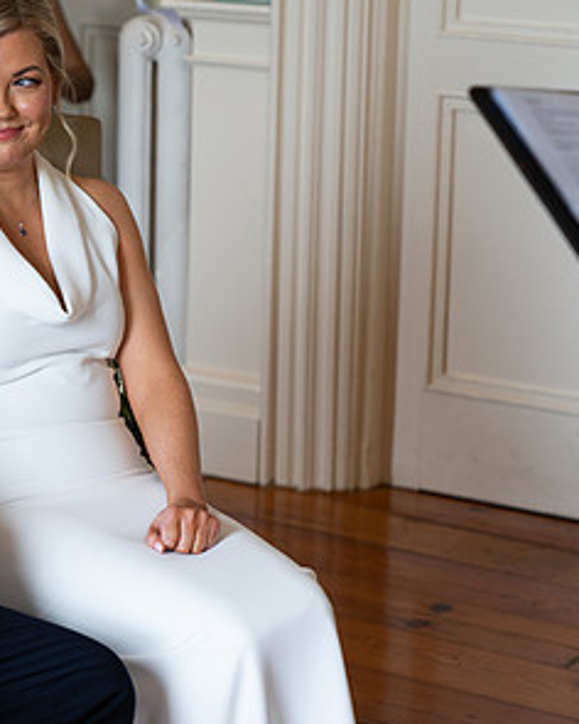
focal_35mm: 129
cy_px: 283
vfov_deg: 14.9
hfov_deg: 11.7
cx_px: -123
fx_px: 2763
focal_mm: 70
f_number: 2.8
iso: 400
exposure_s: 1/160
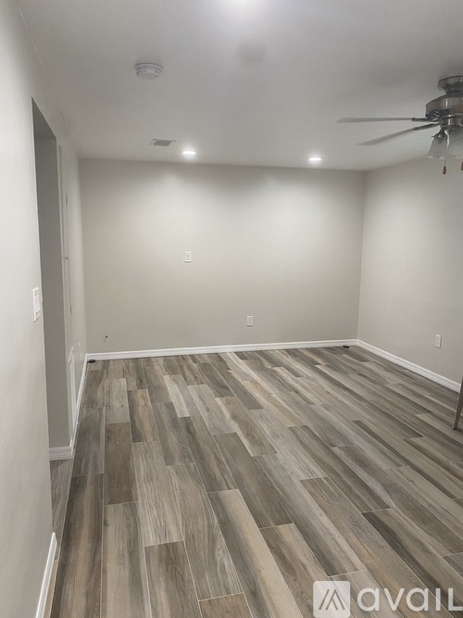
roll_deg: -0.1
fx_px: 464
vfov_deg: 67.3
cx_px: 232
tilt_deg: -7.1
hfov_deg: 53.0
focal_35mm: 26
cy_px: 309
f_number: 1.8
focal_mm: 4.25
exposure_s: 1/58
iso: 125
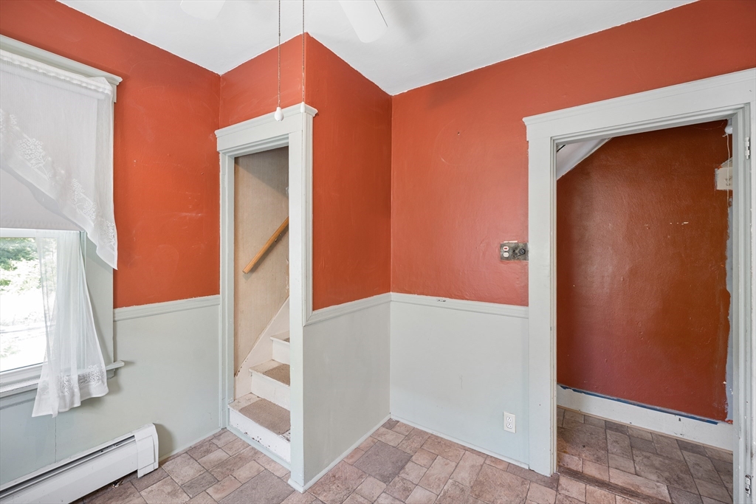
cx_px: 378
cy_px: 252
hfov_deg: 104.2
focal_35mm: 14
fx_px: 294
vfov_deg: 81.2
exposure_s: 1/2
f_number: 8
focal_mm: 14
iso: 400
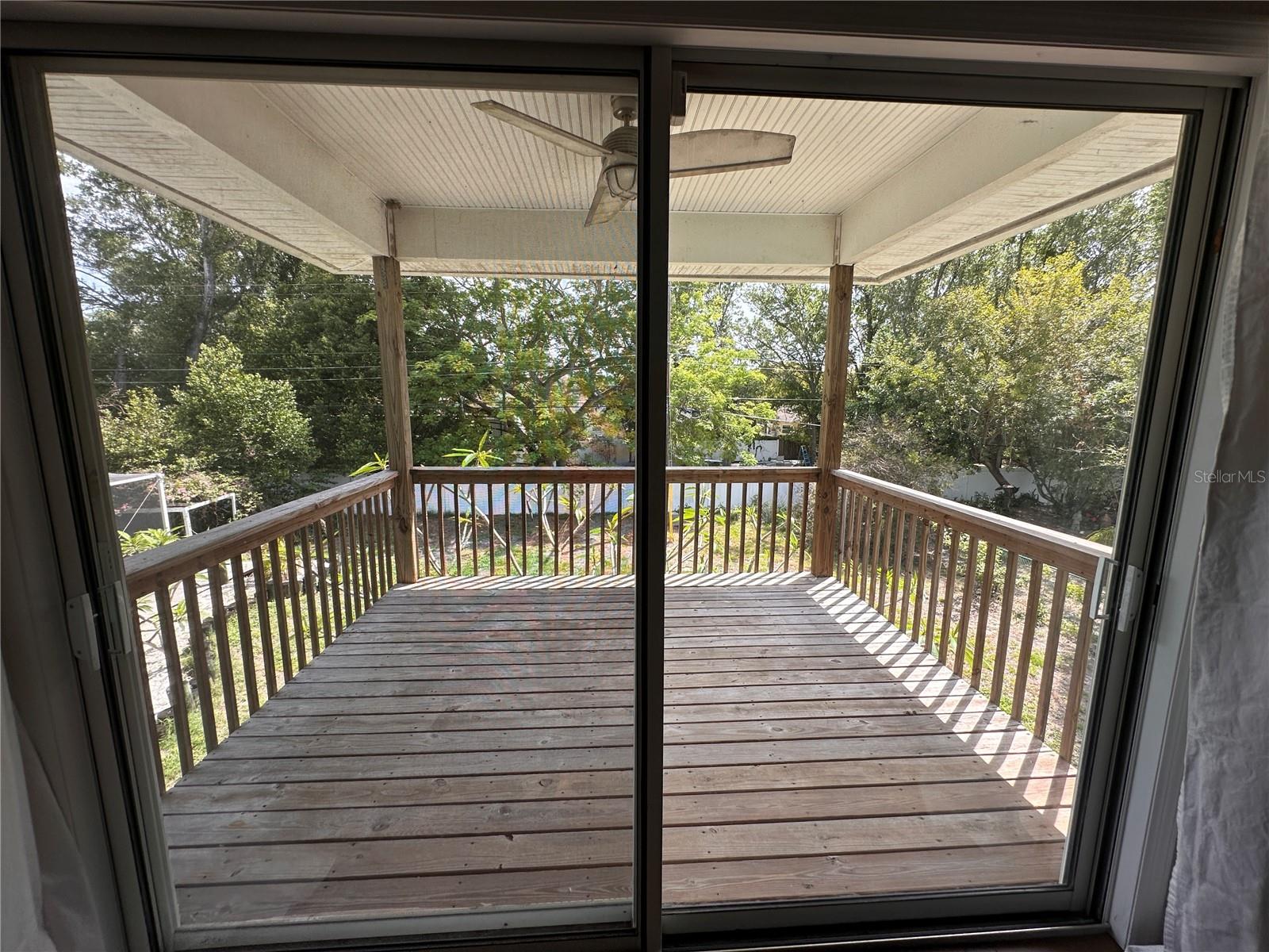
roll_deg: +0.2
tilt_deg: -8.2
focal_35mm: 14
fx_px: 513
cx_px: 634
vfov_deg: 85.7
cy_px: 476
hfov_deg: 102.1
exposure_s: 1/282
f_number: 2.2
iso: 40
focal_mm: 2.22
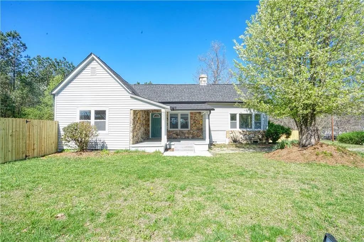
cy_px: 121
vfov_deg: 73.7
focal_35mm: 16
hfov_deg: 96.8
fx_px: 162
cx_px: 182
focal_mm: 16
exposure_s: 1/25
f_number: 18
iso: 100
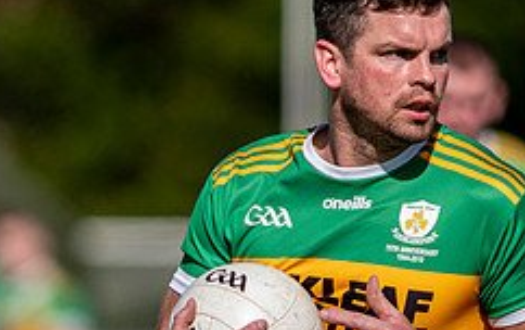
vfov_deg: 0.9
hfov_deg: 1.5
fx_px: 20618
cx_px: 257
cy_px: 340
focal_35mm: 1439
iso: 100
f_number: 2.8
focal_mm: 300
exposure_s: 1/2500
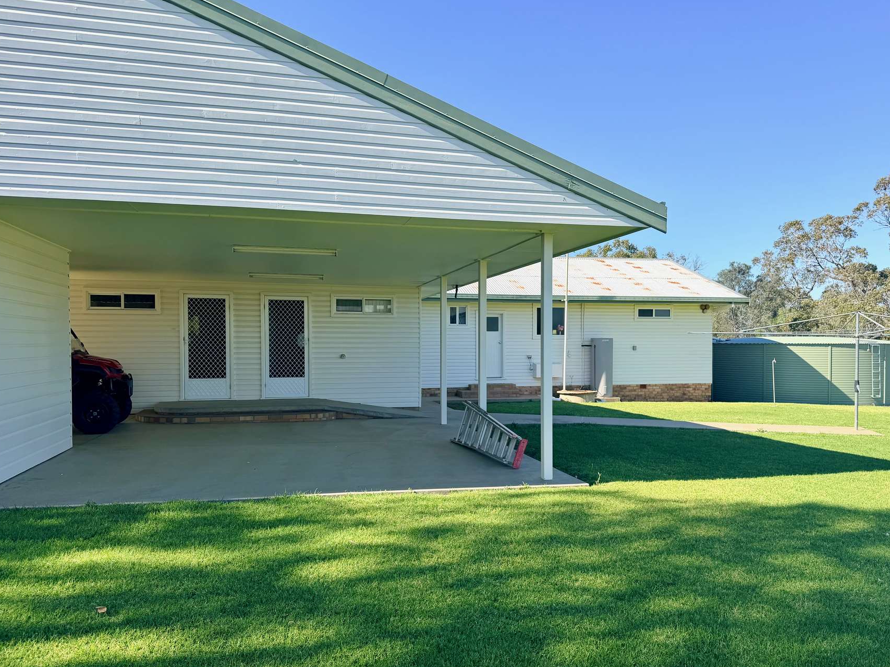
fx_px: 694
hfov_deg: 65.2
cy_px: 357
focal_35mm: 27
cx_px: 484
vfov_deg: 51.3
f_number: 1.78
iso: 80
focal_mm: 6.76
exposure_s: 1/2703
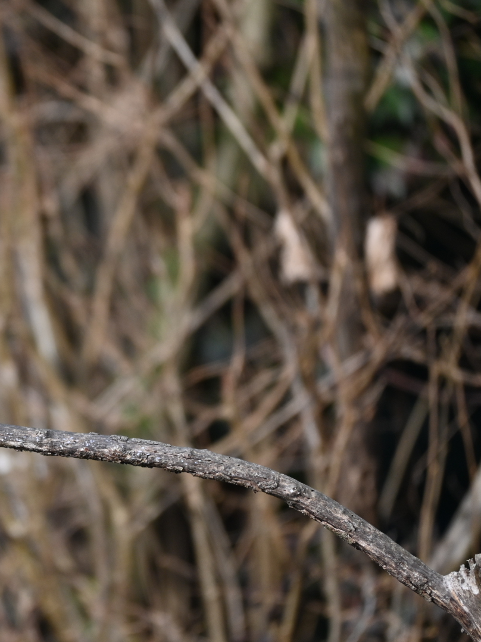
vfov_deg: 3.7
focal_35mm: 542
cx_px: 14
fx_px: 10046
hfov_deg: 2.7
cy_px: 321
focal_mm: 250
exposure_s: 1/640
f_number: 6.3
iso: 250
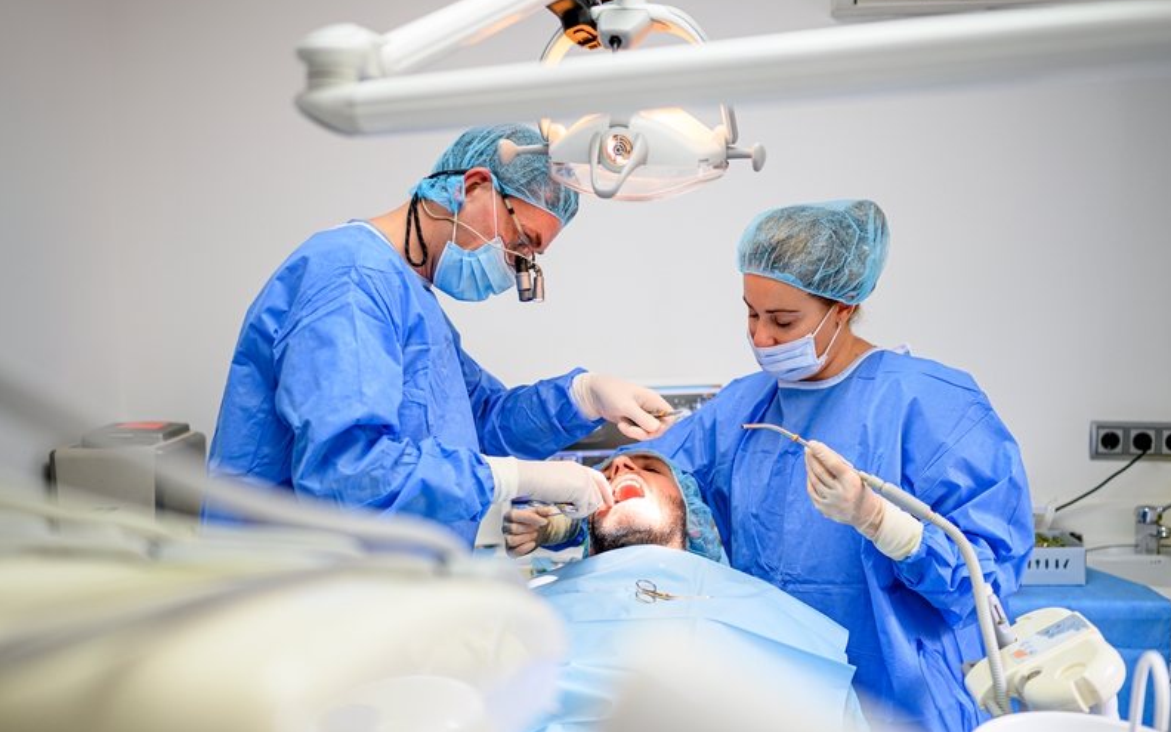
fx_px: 1149
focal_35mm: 36
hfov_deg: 54.0
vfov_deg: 35.3
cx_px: 588
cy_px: 374
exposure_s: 1/250
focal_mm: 35
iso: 160
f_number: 1.8
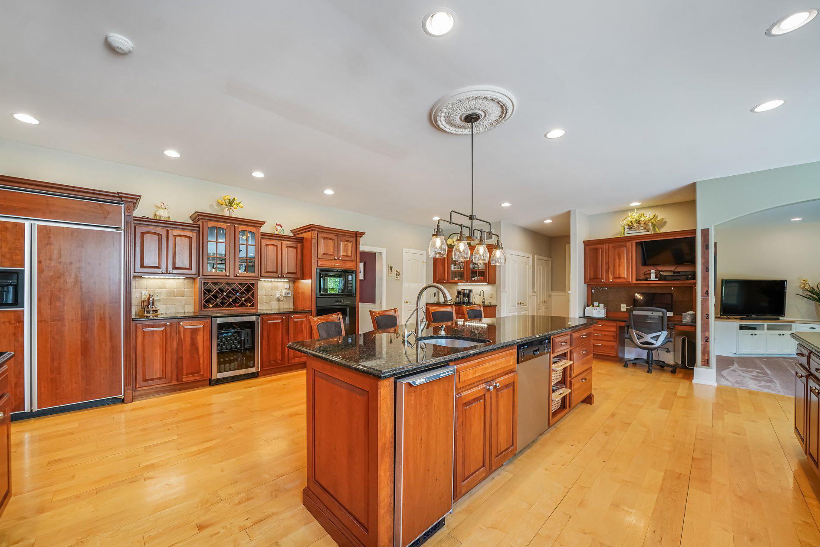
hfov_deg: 108.2
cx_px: 387
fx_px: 296
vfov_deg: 85.4
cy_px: 286
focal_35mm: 13
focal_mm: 12
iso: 100
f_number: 4
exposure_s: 1/30
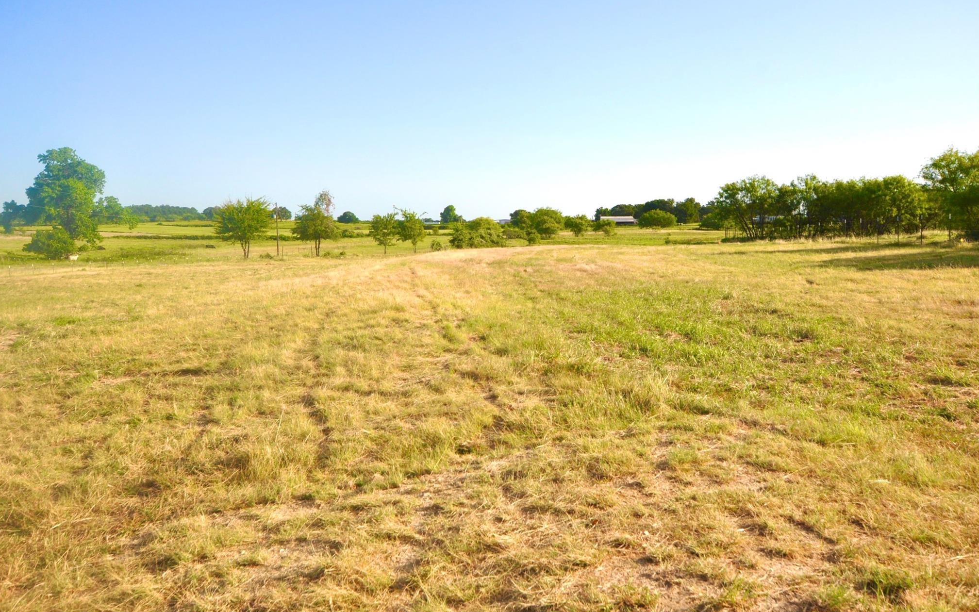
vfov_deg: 40.6
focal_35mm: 31
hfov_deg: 61.2
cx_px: 485
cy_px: 304
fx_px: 827
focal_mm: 20
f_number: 9
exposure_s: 1/320
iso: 200
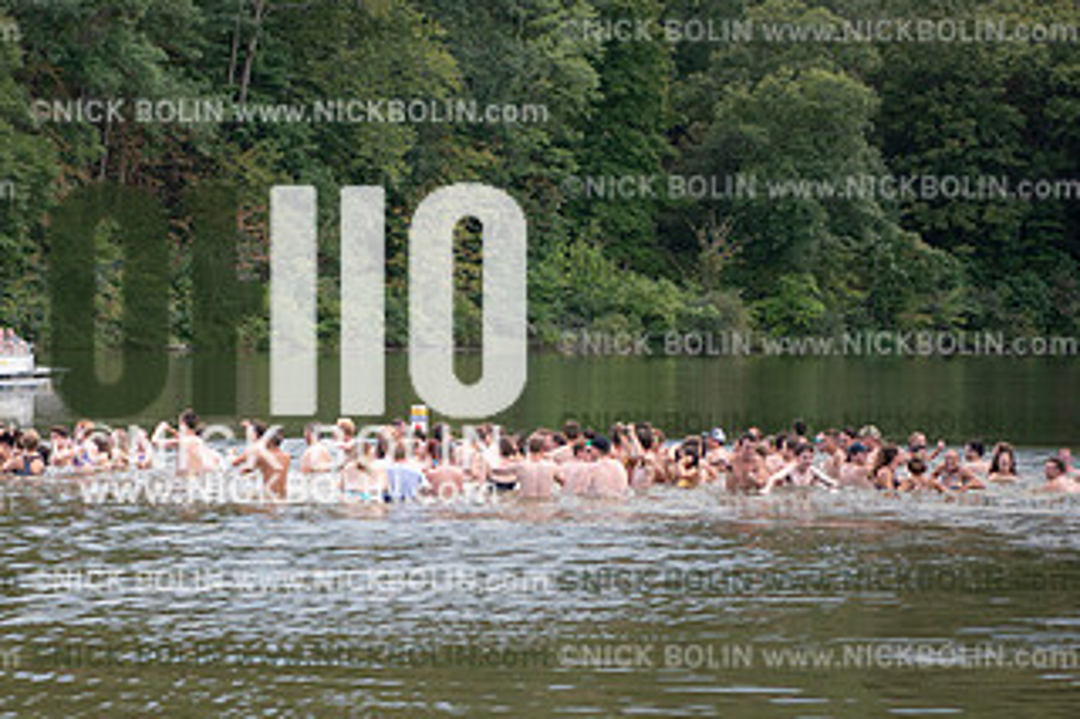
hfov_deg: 16.1
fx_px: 3808
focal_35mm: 127
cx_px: 287
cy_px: 346
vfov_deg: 10.8
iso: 160
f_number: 3.2
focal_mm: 70
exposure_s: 1/400
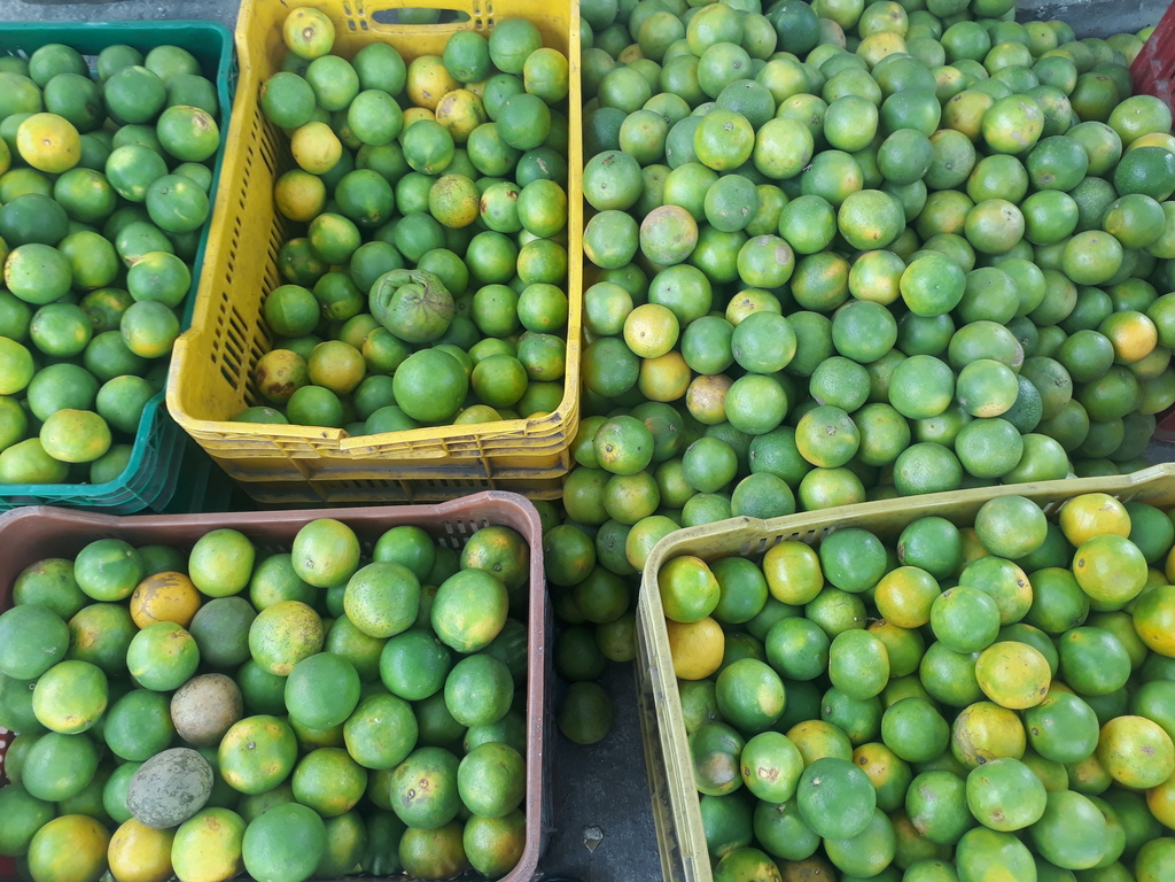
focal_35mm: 27
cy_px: 441
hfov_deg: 65.3
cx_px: 588
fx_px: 916
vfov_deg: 51.4
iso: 40
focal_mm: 3.6
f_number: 1.9
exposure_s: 1/30
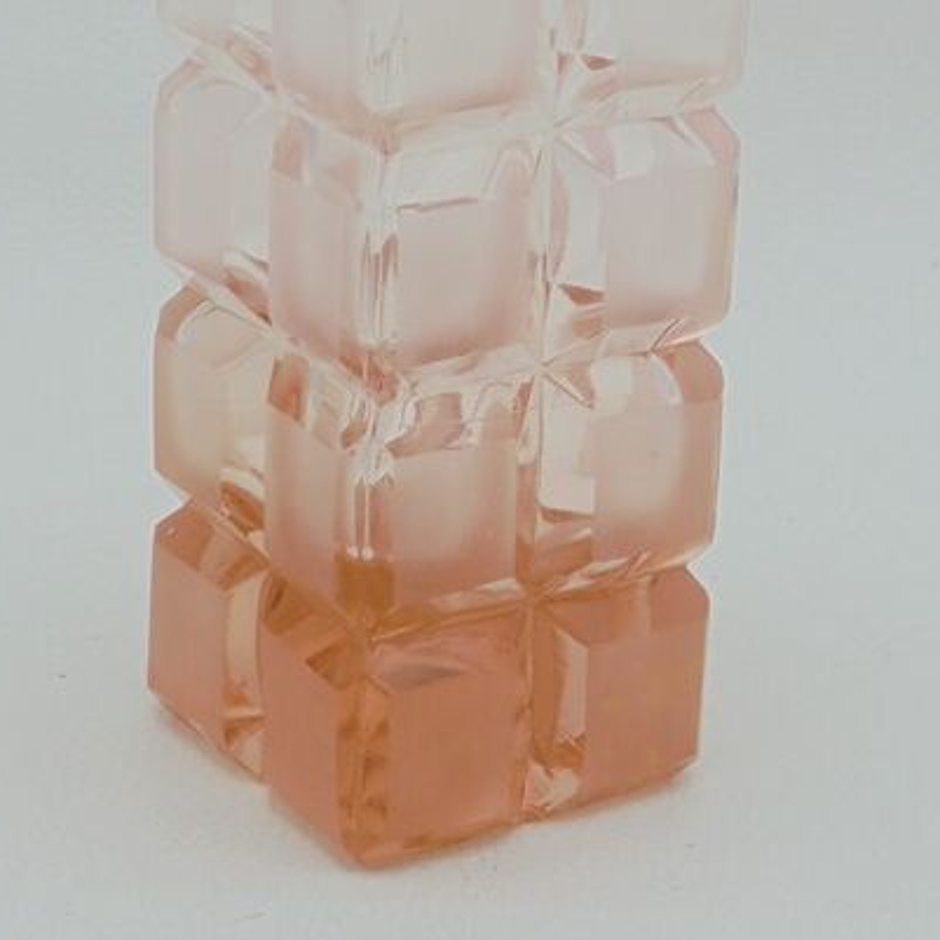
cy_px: 98
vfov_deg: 15.5
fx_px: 3410
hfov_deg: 15.7
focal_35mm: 111
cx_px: 500
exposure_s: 1/50
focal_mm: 10.1
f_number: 5.2
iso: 100
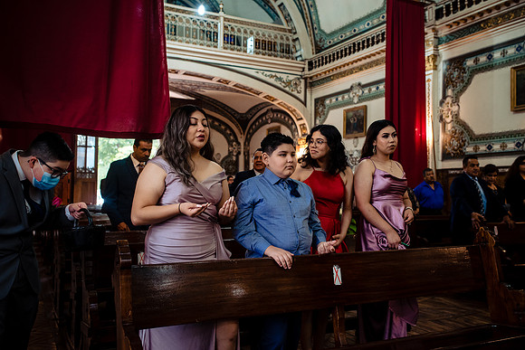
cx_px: 262
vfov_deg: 38.0
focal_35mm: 35
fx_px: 508
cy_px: 175
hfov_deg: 54.6
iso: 2000
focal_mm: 34
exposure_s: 1/100
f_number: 4
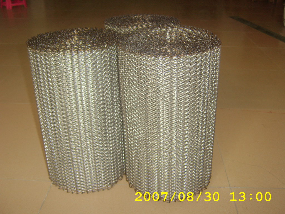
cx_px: 142
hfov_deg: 58.4
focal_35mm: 31
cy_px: 107
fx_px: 255
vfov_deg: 45.4
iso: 141
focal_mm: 8.13
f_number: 2.7
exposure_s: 1/30
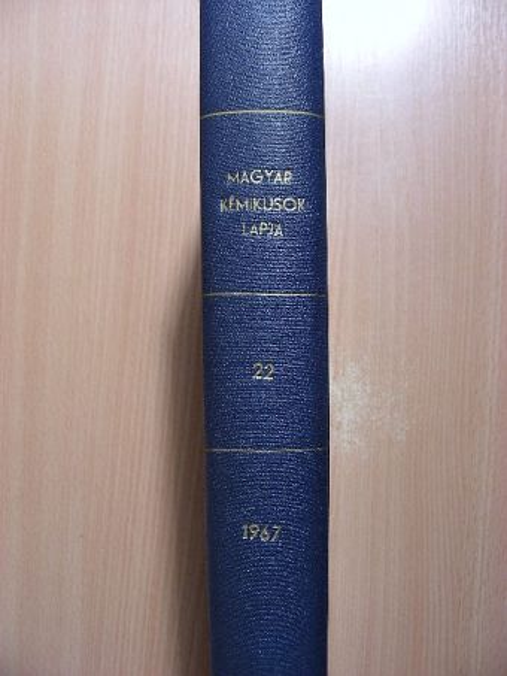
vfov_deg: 49.0
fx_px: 742
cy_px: 338
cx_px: 254
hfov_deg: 37.7
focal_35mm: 38
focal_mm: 6.3
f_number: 3.5
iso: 63
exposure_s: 1/29.8
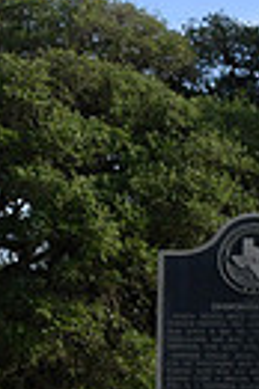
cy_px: 435
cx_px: 295
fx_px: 2164
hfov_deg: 6.8
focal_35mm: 200
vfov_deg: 10.2
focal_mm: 30
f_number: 14
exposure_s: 1/800
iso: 800
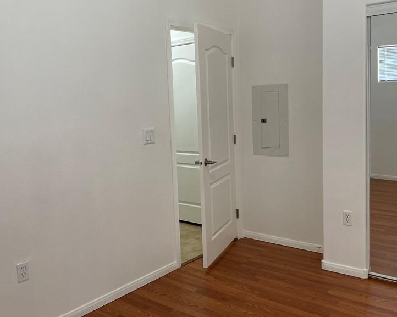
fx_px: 423
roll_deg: +2.1
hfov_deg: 50.3
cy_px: 144
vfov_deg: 41.1
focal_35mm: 36
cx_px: 195
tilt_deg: -6.9
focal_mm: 4.2
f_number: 1.6
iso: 125
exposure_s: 1/105
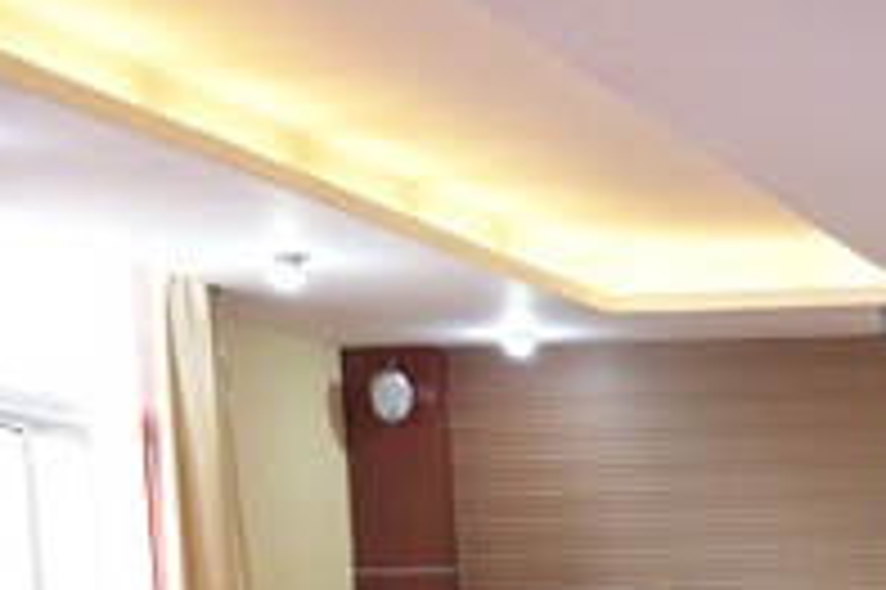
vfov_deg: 11.0
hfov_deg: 16.0
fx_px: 2877
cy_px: 1009
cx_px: 1345
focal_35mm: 117
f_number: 4.5
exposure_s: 1/80
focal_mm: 22
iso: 1000
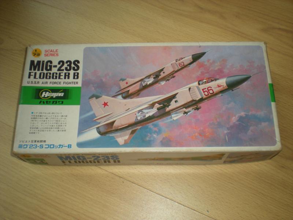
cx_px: 146
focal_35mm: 38
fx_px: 322
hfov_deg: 49.0
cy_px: 110
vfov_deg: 37.7
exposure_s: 1/30
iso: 64
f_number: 3.1
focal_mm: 6.3
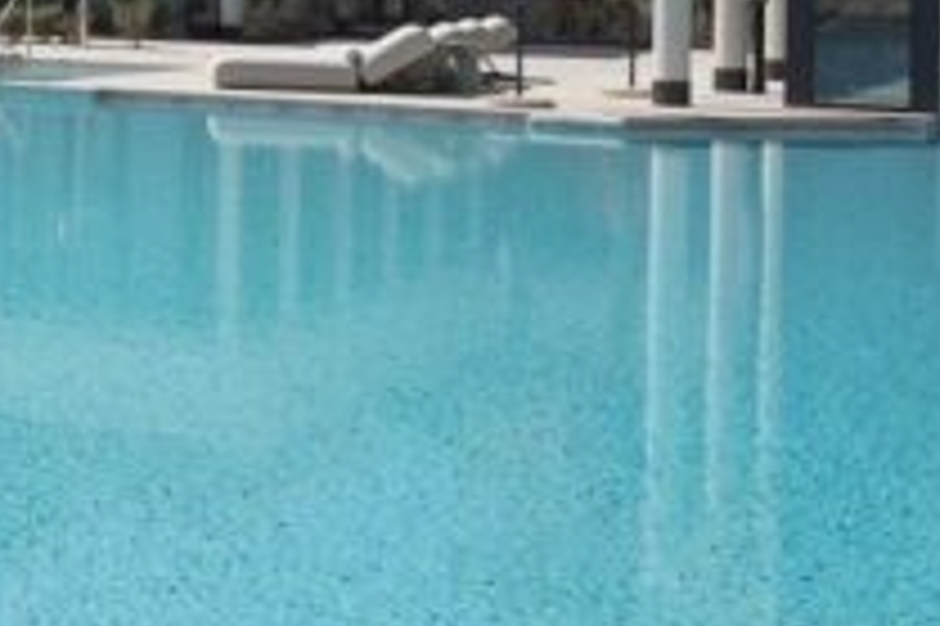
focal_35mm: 89
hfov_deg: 19.8
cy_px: -52
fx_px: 2322
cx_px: -477
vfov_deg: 15.0
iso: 100
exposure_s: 1/320
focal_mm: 29
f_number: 10
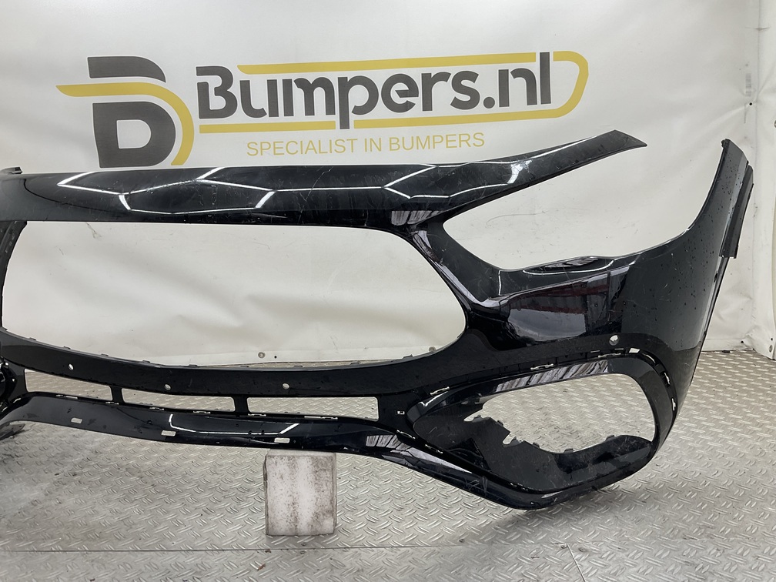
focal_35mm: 29
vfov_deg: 48.2
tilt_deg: -9.1
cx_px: 388
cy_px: 291
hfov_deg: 61.7
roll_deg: +0.8
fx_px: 650
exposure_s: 1/100
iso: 25
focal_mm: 3
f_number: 1.8
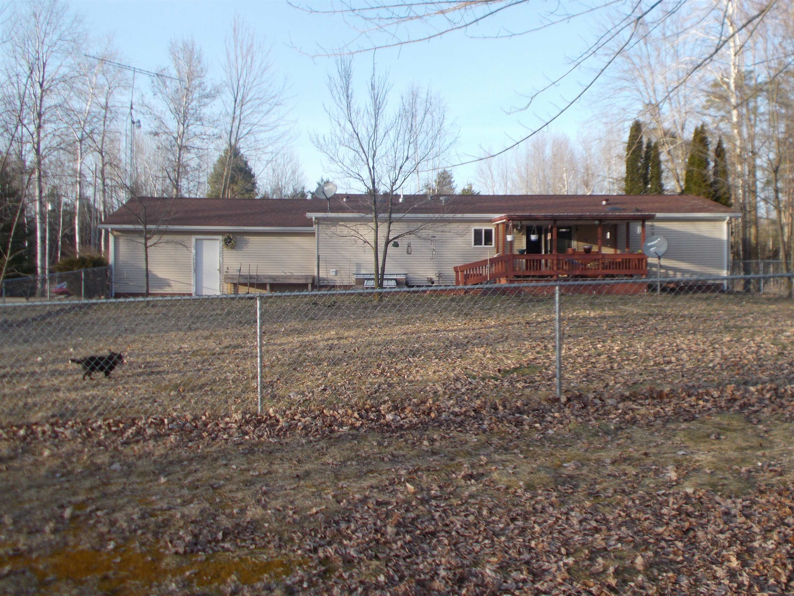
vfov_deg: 36.8
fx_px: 895
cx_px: 397
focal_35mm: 39
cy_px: 298
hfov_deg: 47.9
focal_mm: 6.9
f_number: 3.9
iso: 80
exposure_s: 1/200
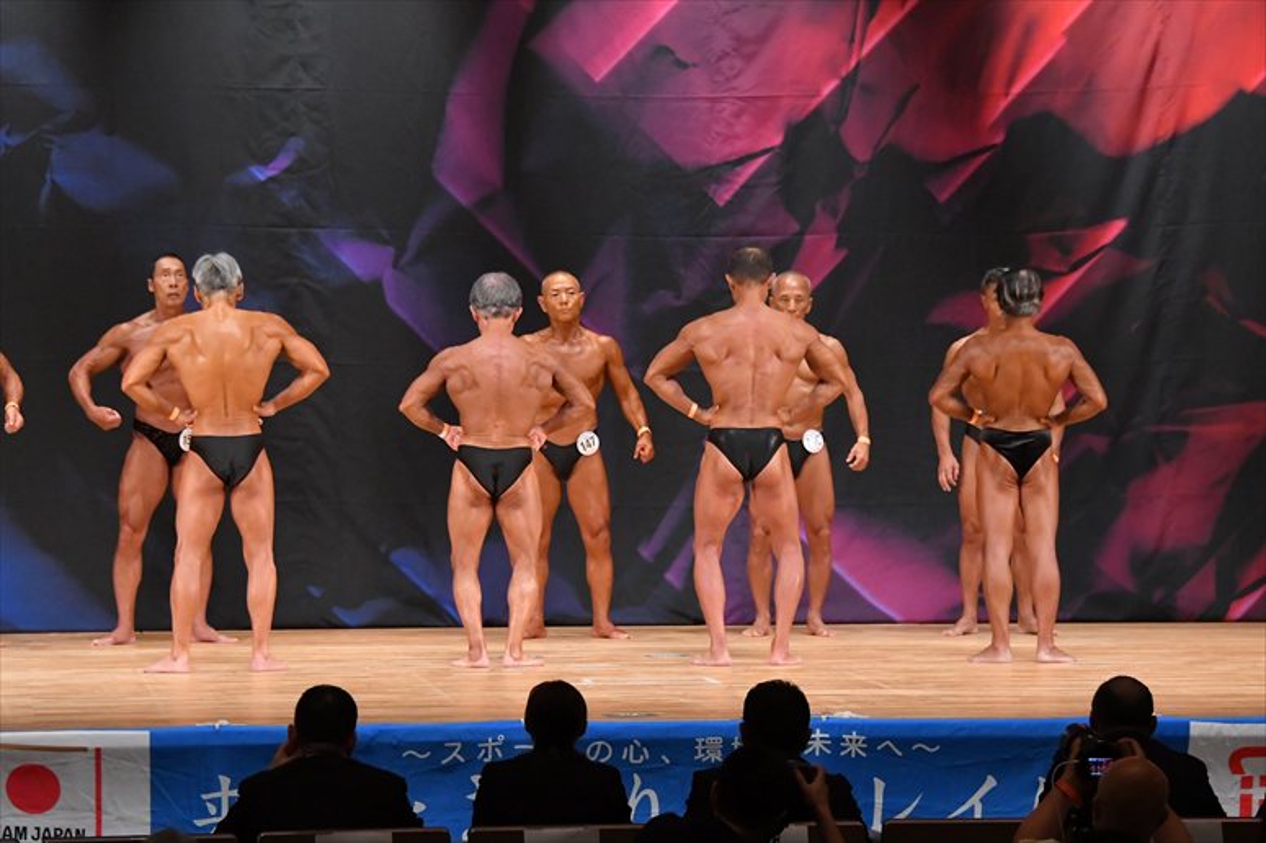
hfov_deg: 12.2
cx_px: 633
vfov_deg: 8.2
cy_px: 422
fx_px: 5905
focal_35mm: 168
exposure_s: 1/400
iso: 5600
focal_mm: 112
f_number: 5.6
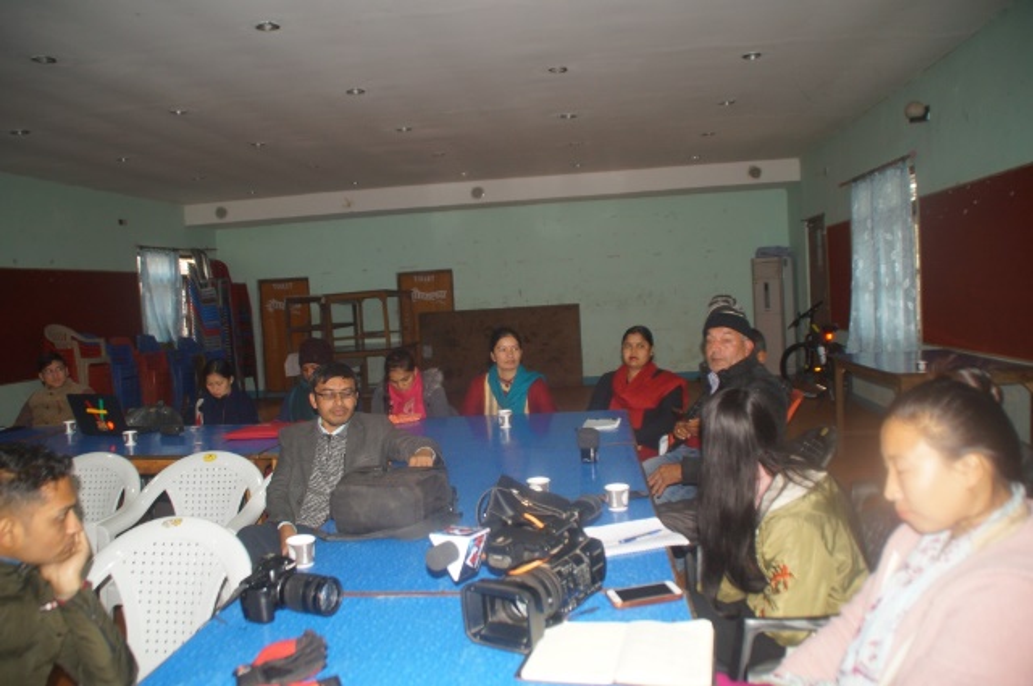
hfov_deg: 67.4
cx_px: 516
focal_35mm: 27
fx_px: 774
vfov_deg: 47.8
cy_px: 343
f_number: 3.5
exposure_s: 1/60
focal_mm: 18
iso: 640
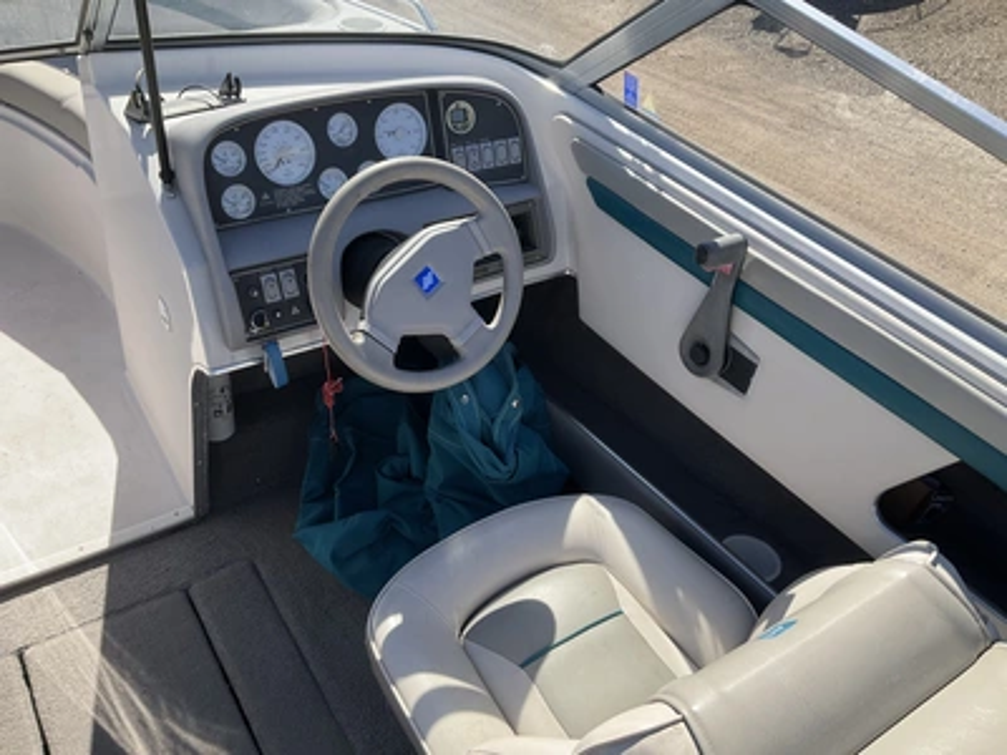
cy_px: 378
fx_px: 844
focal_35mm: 29
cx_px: 504
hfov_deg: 61.7
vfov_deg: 48.2
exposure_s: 1/1311
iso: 25
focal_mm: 3
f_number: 1.8
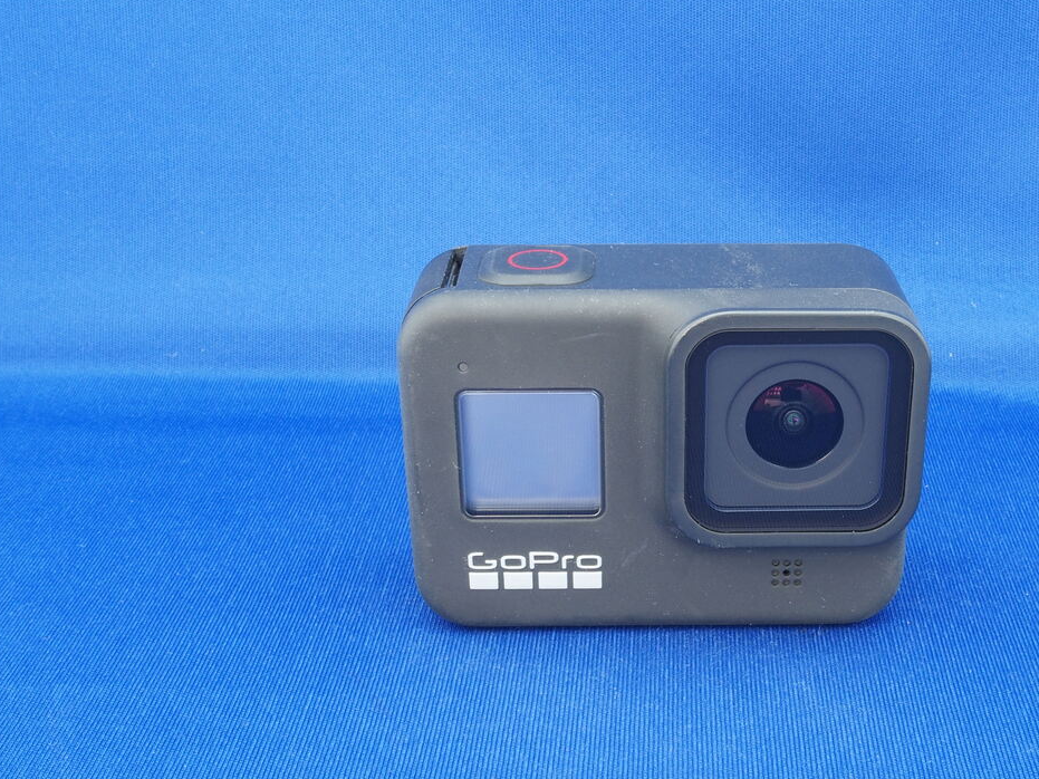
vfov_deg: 29.7
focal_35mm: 49
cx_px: 655
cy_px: 415
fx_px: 1471
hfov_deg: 38.6
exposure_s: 3.2
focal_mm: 8.1
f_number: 8
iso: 100
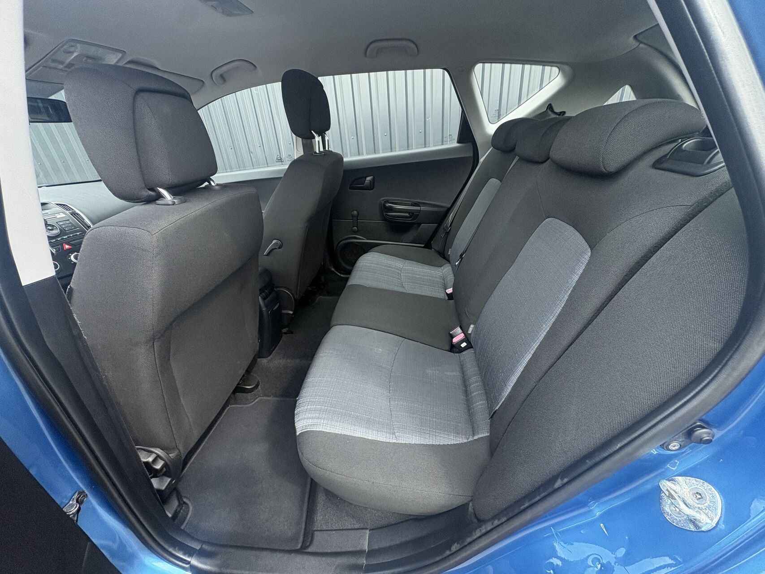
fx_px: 309
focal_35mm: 14
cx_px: 382
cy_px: 287
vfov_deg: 85.7
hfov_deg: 102.1
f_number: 2.2
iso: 125
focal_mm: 2.22
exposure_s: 1/99
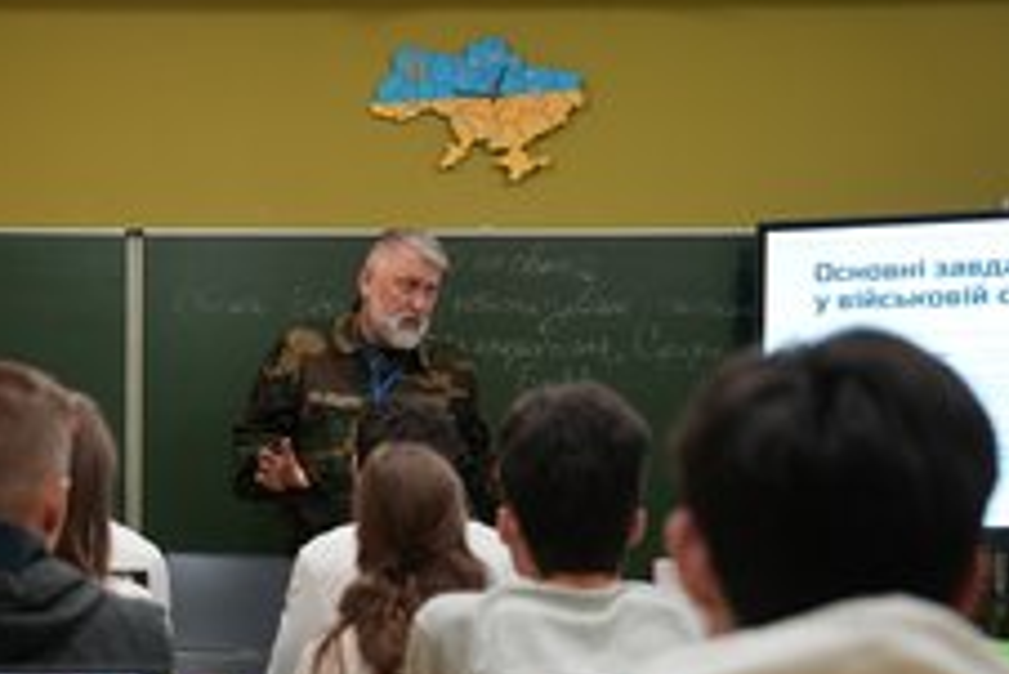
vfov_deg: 17.4
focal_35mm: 78
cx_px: 223
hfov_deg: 25.6
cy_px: 551
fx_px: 2187
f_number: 3.2
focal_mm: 44
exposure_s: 1/160
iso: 1250
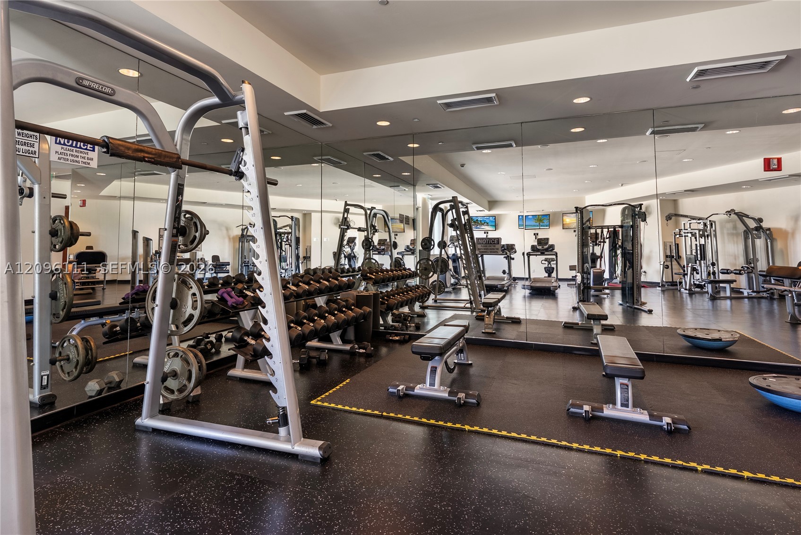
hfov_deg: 90.0
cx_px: 400
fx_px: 401
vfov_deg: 67.4
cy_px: 268
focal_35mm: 18
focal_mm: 18
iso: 400
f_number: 8
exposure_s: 1/8
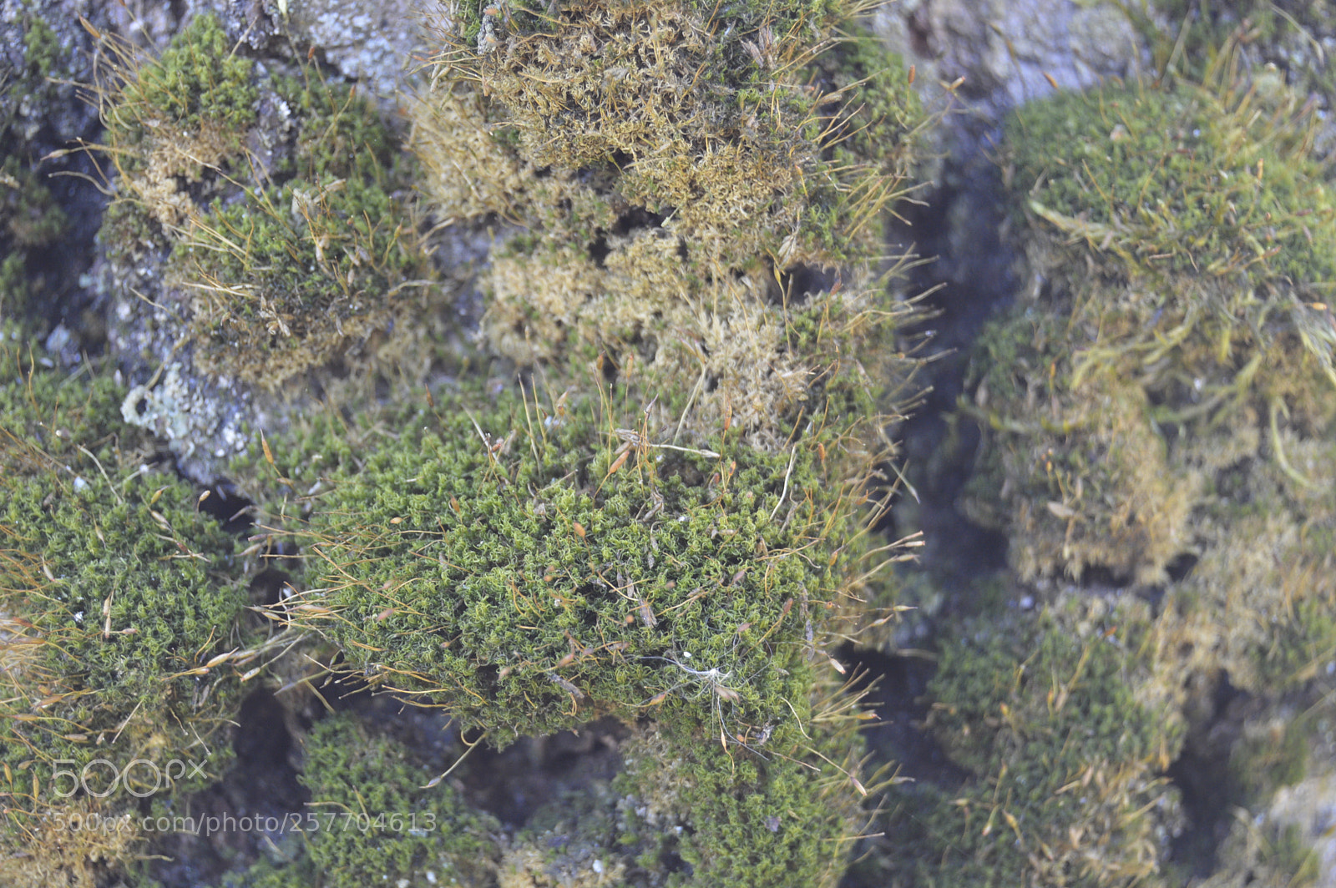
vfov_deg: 16.5
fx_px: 3059
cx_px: 668
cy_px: 444
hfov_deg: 24.6
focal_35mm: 82
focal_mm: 55
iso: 640
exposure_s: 1/60
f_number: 5.6
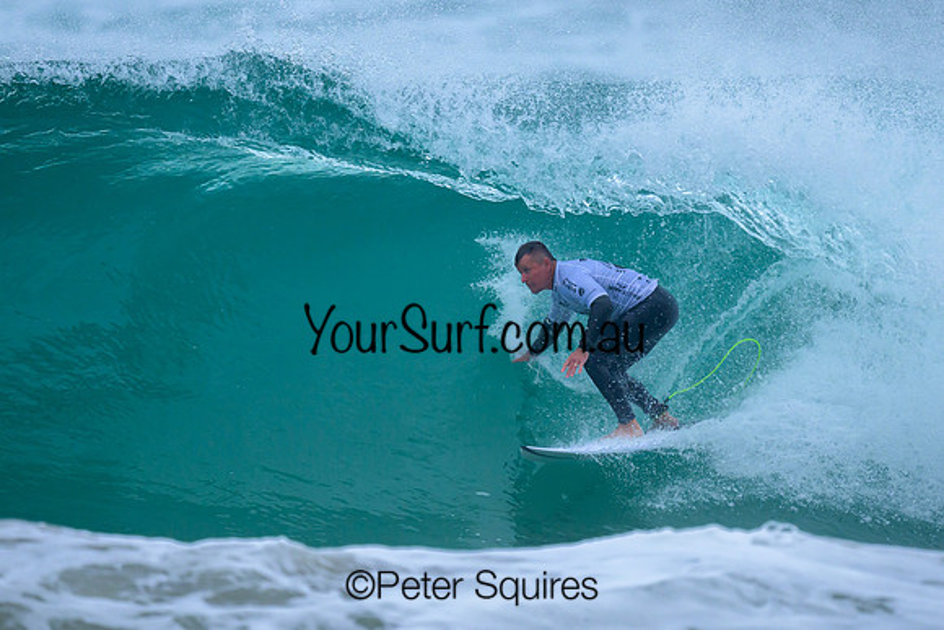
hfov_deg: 1.9
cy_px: 288
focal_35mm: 1100
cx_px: 552
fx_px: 28845
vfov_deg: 1.3
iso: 800
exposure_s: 1/2000
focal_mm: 800
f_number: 6.3
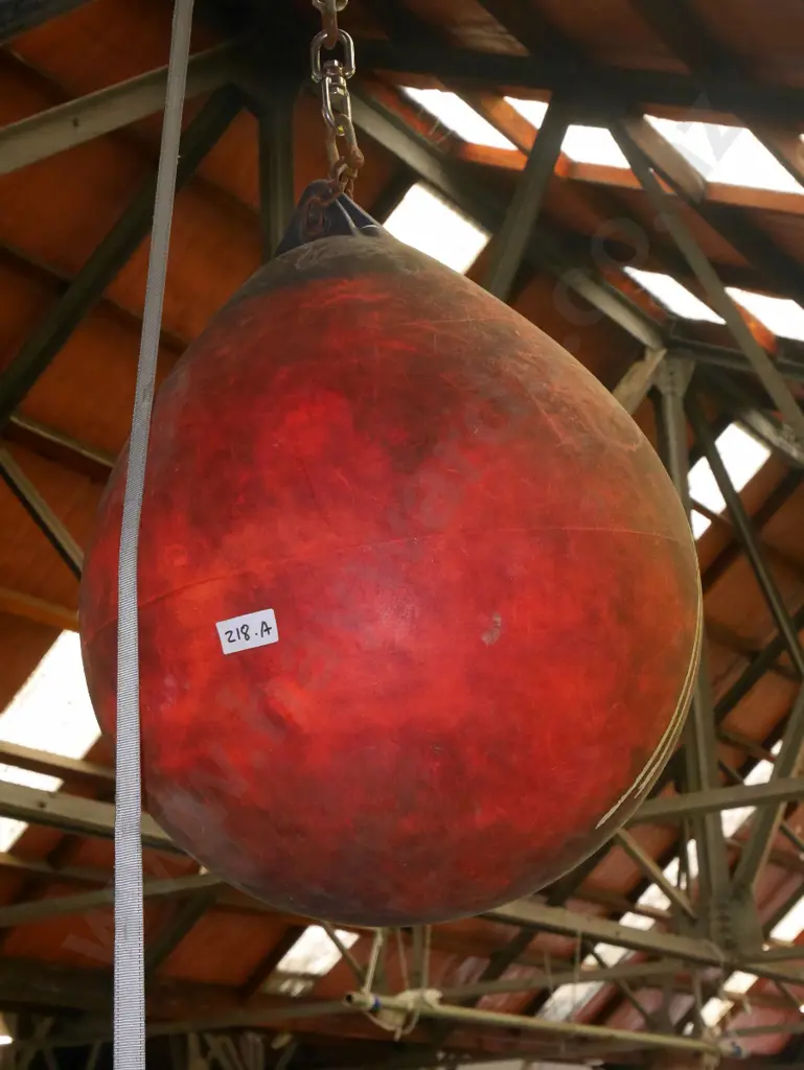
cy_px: 535
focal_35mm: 64
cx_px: 402
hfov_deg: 22.9
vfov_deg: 30.3
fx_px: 1980
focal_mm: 32
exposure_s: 1/60
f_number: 5.6
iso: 3200
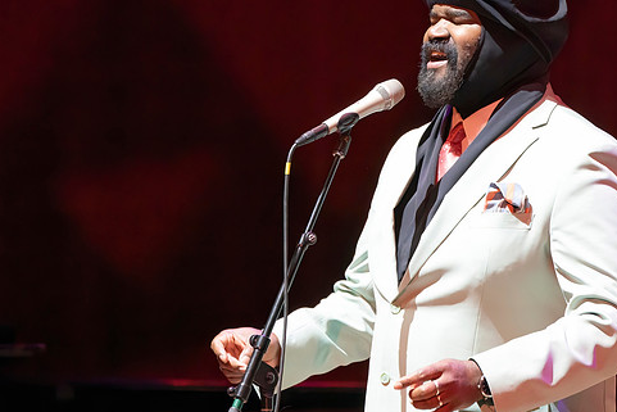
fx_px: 10629
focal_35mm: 620
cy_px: 289
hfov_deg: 3.3
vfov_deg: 2.2
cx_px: 392
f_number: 5.6
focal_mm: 358
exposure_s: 1/320
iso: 5000
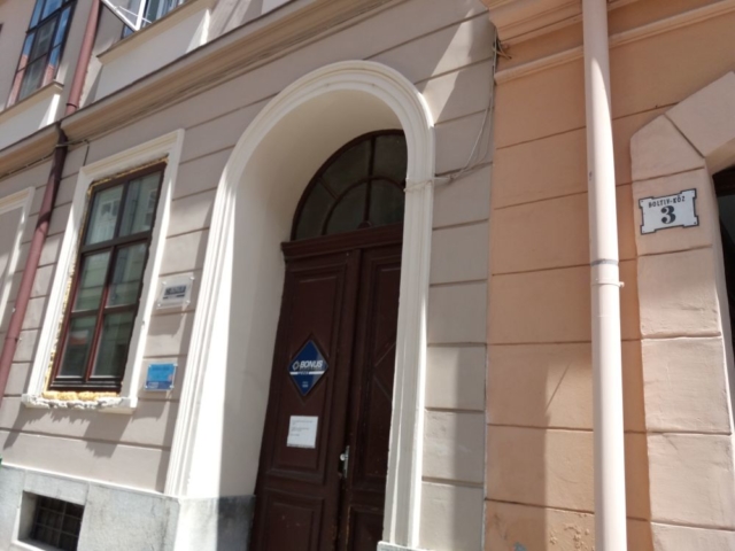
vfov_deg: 49.7
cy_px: 276
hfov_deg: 63.4
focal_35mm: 28
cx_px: 368
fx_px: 595
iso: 64
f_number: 1.9
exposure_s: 1/937
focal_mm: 3.7
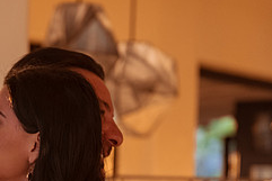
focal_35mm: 153
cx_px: 9
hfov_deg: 13.3
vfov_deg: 8.9
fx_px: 1157
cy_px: 209
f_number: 2.8
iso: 1100
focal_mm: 62
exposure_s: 1/320
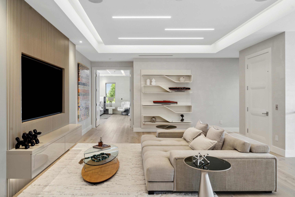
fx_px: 188
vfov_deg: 55.1
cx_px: 148
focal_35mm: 23
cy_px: 98
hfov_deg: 76.1
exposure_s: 1/15
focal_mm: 23
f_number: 8
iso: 400
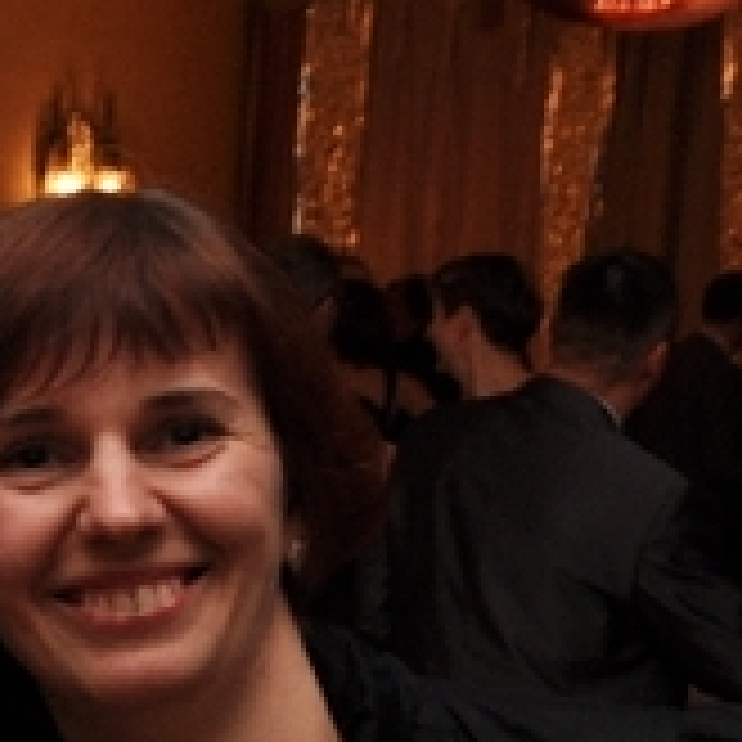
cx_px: -9
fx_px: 2518
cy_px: 789
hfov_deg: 16.4
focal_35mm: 104
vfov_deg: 16.3
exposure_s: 1/60
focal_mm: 19
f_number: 3.2
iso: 250
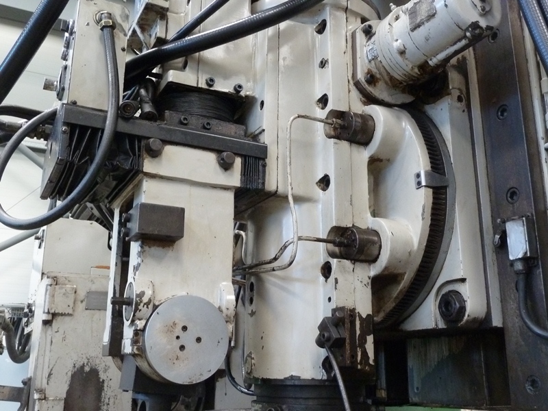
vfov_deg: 38.7
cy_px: 206
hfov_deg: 50.1
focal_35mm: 37
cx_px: 274
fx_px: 586
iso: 500
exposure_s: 1/15
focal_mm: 6.1
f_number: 3.6
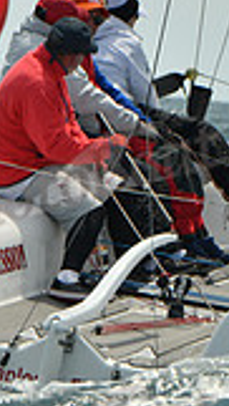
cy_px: 271
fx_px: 8110
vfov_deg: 2.9
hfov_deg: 1.6
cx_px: 418
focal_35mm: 754
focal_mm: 200
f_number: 10
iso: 320
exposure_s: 1/1250
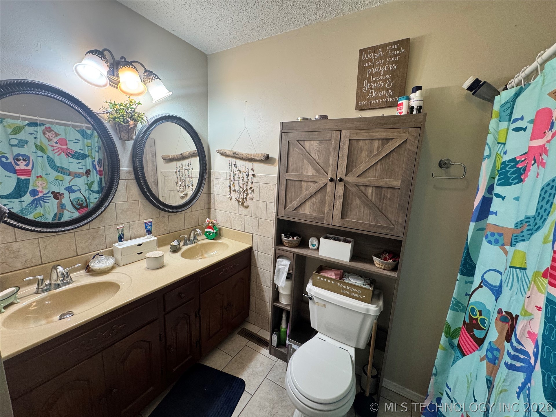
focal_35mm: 14
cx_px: 278
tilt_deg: -11.8
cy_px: 208
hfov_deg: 102.1
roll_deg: -3.6
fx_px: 225
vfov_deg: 85.7
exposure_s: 1/60
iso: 200
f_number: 2.2
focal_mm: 2.22
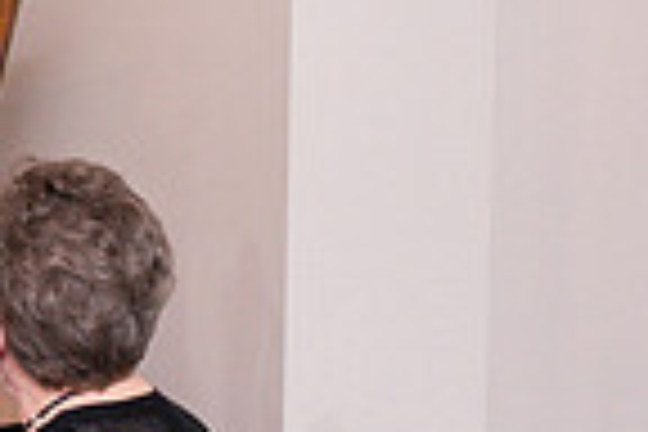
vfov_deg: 9.7
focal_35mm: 141
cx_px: -207
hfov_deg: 14.0
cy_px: 214
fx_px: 2538
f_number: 5.6
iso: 2500
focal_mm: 35
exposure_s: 1/200
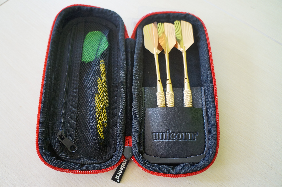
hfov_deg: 67.5
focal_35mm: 27
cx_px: 141
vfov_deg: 47.8
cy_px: 94
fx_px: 211
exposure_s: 1/60
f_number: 4
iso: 1250
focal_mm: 18
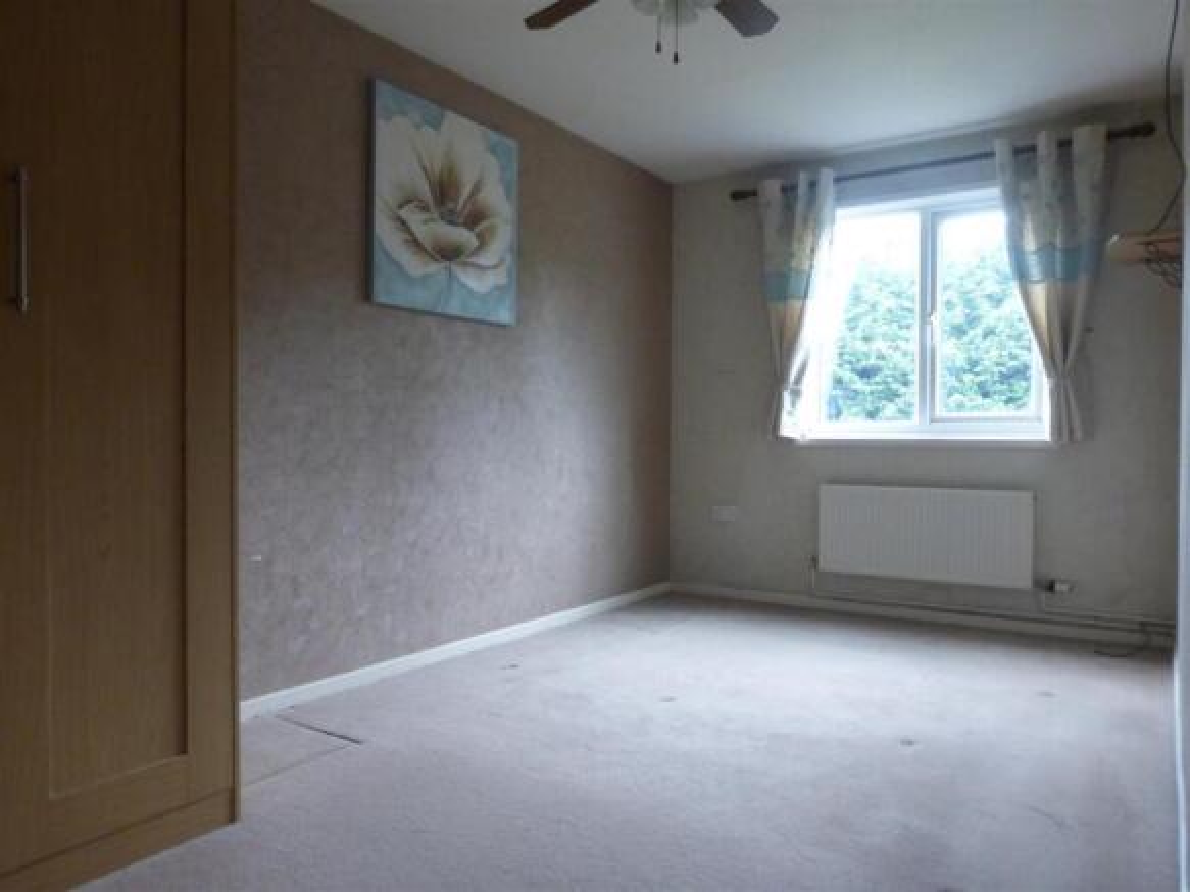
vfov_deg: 56.8
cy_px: 446
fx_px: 825
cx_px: 595
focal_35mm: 24
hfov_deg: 71.6
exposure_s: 1/30
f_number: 3.3
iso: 400
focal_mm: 4.3
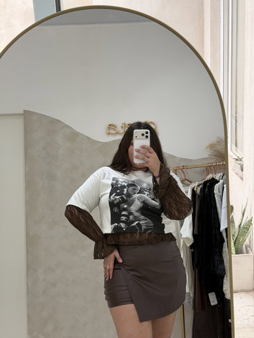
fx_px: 469
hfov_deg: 30.3
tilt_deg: -13.0
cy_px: 169
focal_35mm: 48
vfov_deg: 39.6
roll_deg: +3.0
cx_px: 127
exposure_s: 1/50
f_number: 1.78
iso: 64
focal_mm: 6.76
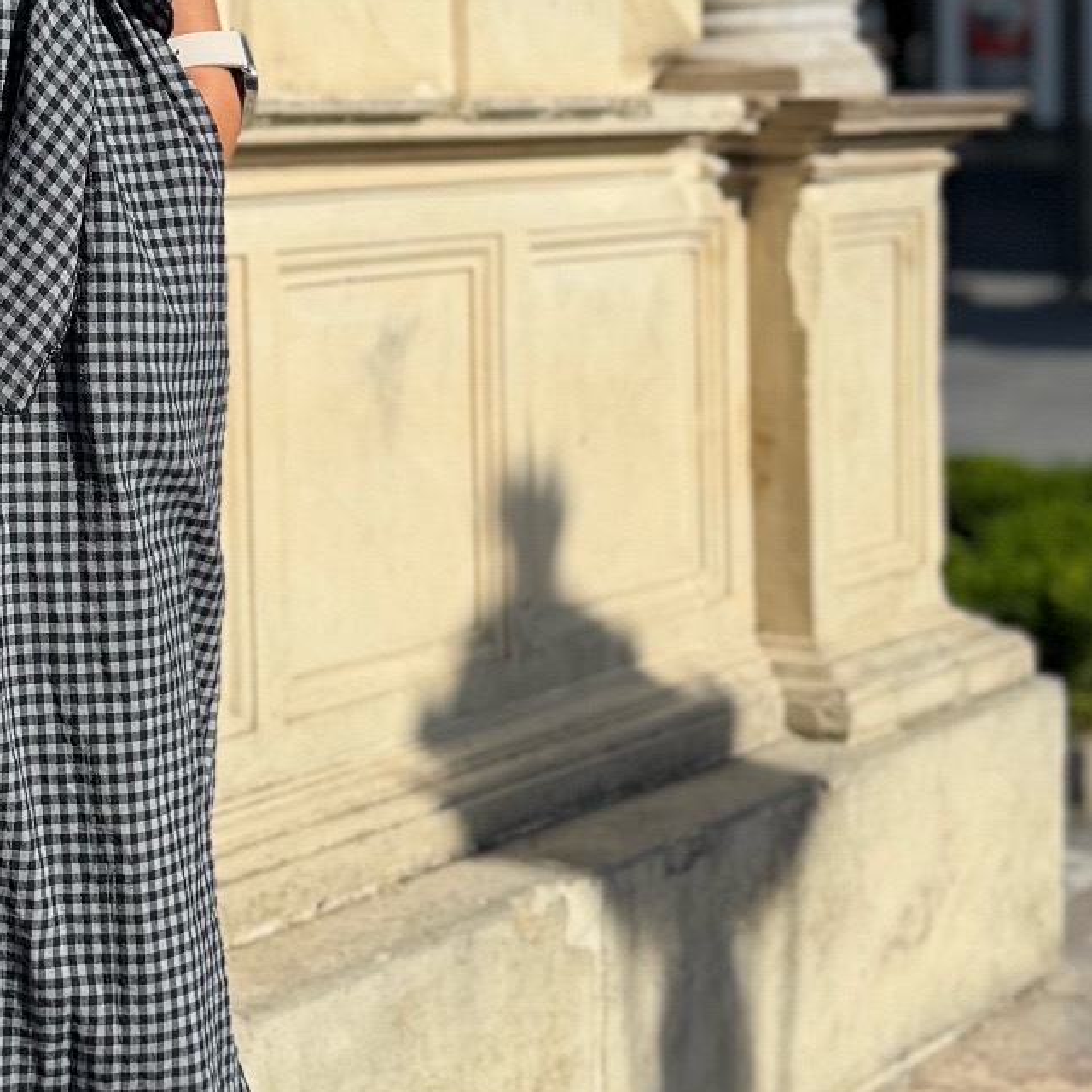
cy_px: 247
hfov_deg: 20.9
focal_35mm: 81
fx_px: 2891
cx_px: 73
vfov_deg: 21.2
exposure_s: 1/8130
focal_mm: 6.76
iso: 80
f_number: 1.78
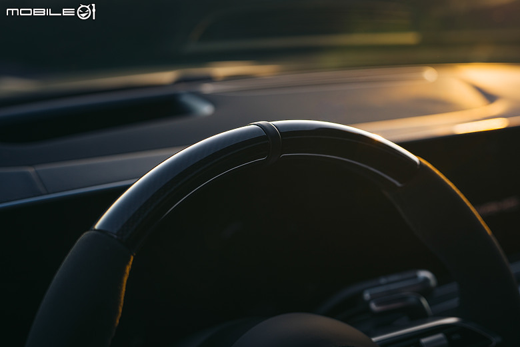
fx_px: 506
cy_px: 174
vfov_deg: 37.9
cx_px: 260
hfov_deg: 54.4
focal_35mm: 35
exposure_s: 1/320
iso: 100
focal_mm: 35
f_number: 2.8
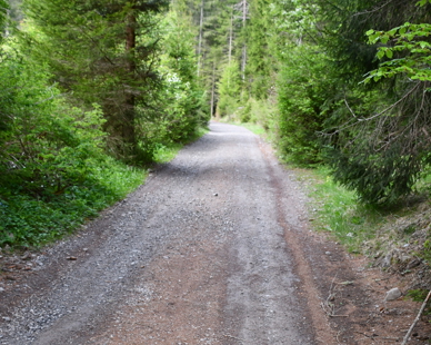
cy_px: 206
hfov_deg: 28.9
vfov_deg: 23.4
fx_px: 829
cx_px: 289
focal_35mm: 65
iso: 560
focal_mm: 32
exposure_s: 1/250
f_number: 4
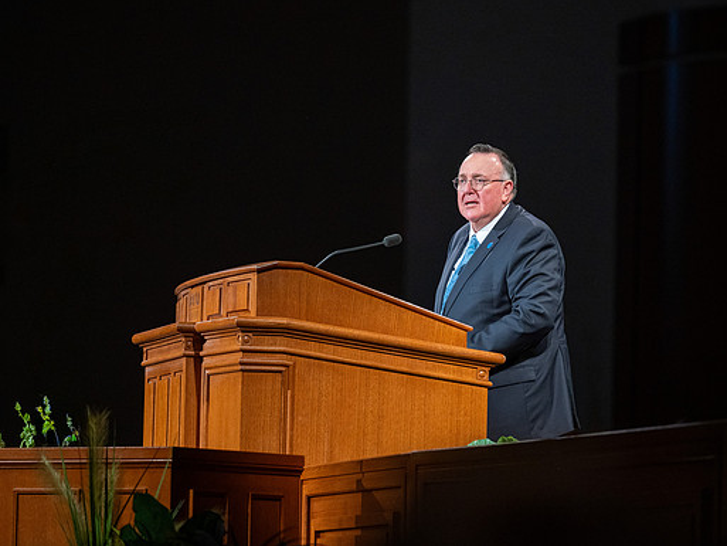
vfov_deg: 6.0
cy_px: 202
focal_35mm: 247
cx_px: 451
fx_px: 5189
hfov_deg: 8.0
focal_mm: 180
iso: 640
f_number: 2.8
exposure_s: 1/160
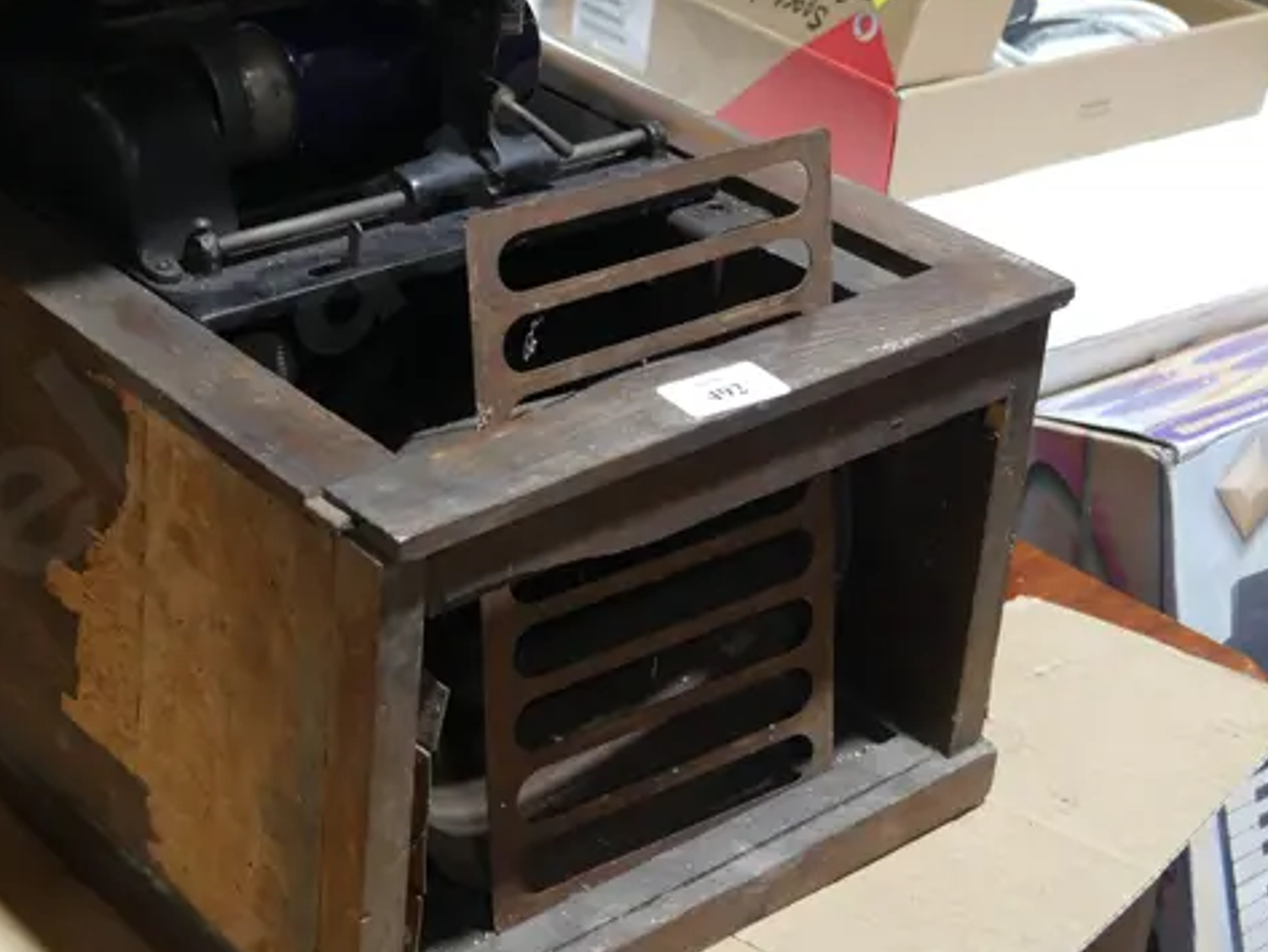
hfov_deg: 24.9
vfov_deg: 18.7
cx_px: 458
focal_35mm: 78
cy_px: 186
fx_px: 2858
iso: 400
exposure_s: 1/60
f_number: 4
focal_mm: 18
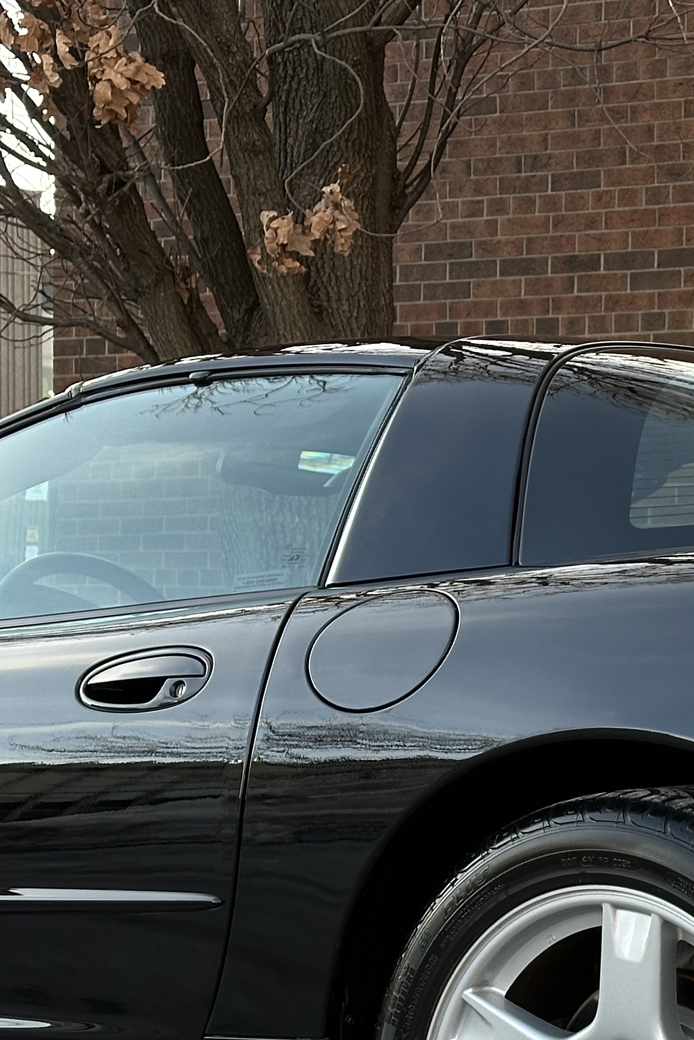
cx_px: 983
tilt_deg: -1.4
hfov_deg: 12.8
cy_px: 736
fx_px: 2948
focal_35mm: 102
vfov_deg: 19.9
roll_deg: -1.0
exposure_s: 1/448
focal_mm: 6.86
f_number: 1.78
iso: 64
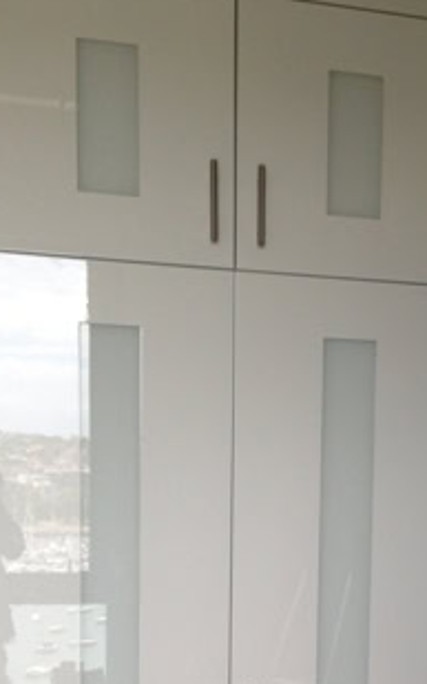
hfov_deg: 18.8
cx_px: 383
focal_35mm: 68
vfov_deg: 29.2
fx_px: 1267
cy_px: 595
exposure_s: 1/134
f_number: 2.4
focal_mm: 4.1
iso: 50
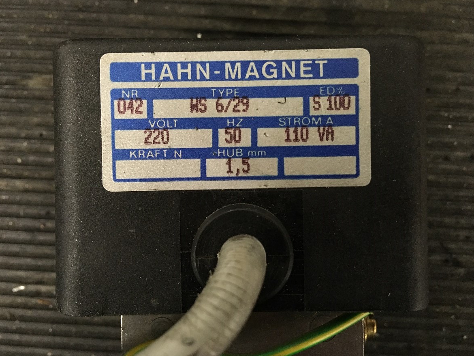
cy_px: 177
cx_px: 238
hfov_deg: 60.0
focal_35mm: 30
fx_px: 411
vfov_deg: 46.8
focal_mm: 4.15
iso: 200
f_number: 2.2
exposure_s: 1/17
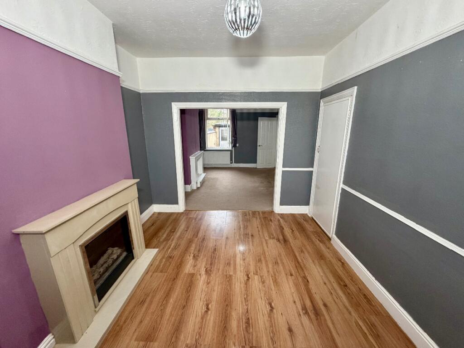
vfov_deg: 85.7
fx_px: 188
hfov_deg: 102.1
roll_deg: -0.2
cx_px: 232
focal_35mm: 14
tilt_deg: -14.2
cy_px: 174
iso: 250
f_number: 2.2
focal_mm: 2.22
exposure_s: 1/96
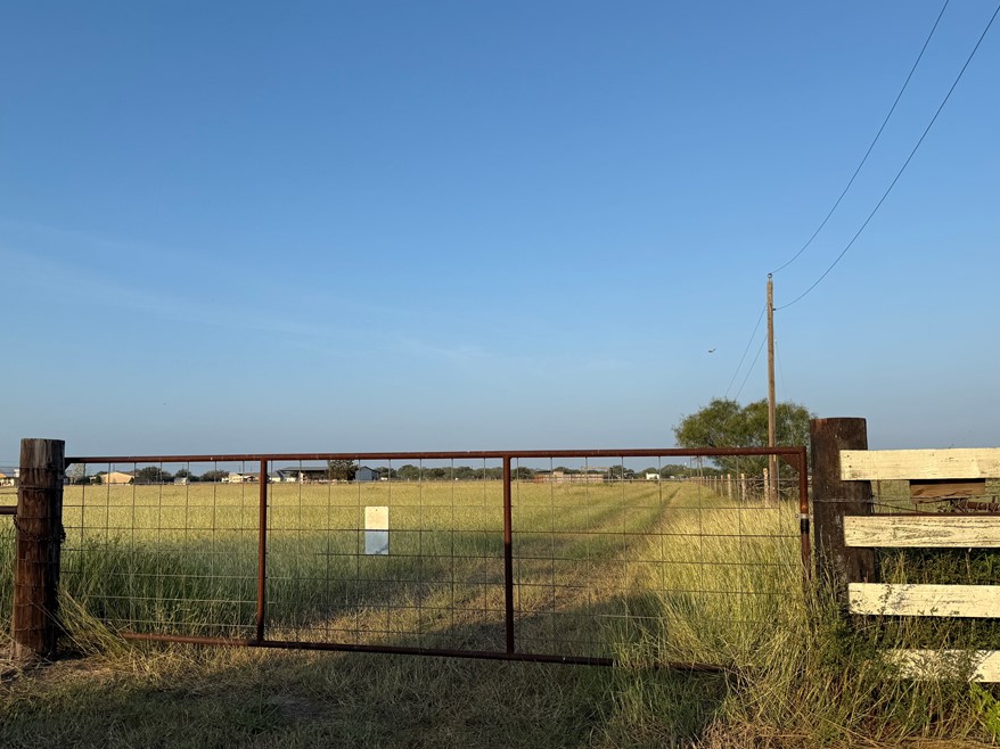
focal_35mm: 28
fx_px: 809
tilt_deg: +3.6
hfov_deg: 63.3
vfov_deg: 49.6
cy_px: 414
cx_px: 445
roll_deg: -1.3
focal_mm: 6.76
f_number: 1.78
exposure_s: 1/3759
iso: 80
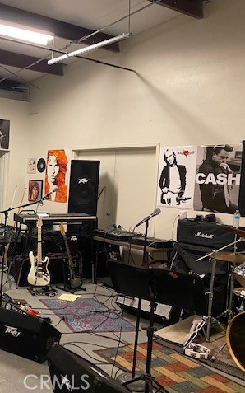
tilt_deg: -3.6
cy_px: 196
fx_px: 395
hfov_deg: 31.2
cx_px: -14
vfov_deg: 52.8
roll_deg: -3.8
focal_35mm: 37
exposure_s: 1/60
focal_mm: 4.25
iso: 320
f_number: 1.8
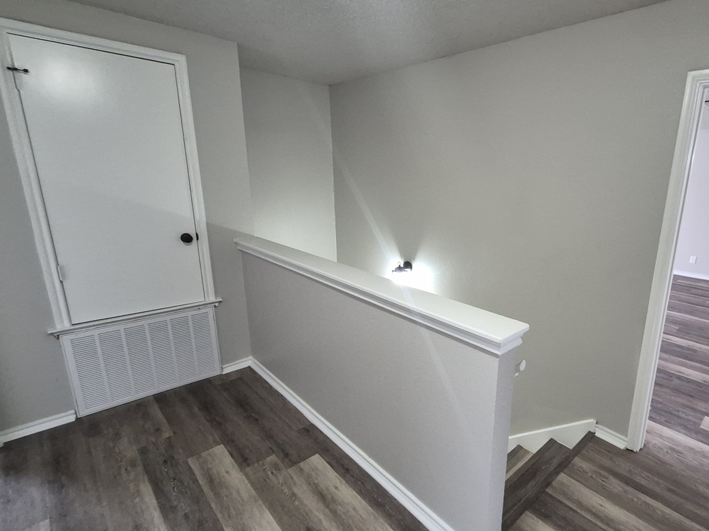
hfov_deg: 85.2
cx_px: 462
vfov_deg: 71.6
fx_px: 369
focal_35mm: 18
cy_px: 269
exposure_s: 1/60
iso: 640
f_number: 2.2
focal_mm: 1.74
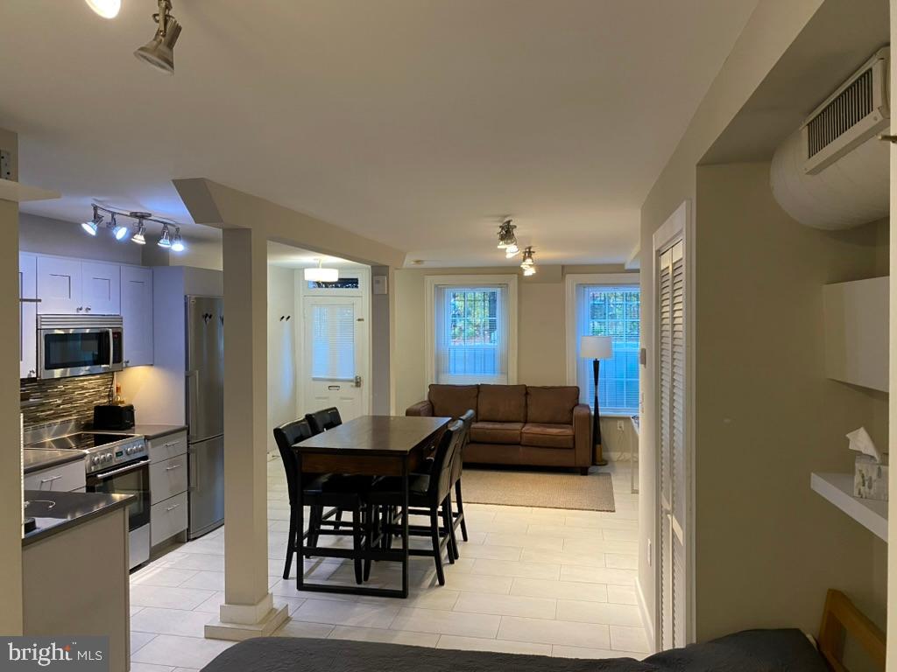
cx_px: 448
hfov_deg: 67.3
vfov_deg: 53.1
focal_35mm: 26
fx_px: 674
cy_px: 336
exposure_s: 1/60
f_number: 1.8
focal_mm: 4.25
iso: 200
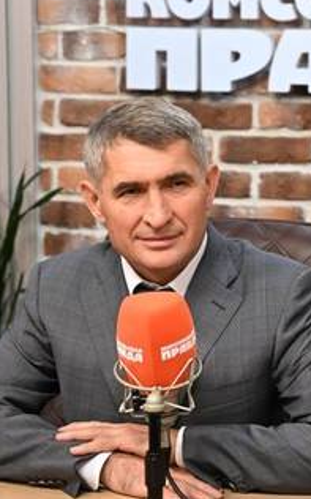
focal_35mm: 97
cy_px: 210
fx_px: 1318
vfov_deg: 21.4
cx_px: 316
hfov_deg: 13.3
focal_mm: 47
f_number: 4
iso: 2000
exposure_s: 1/320
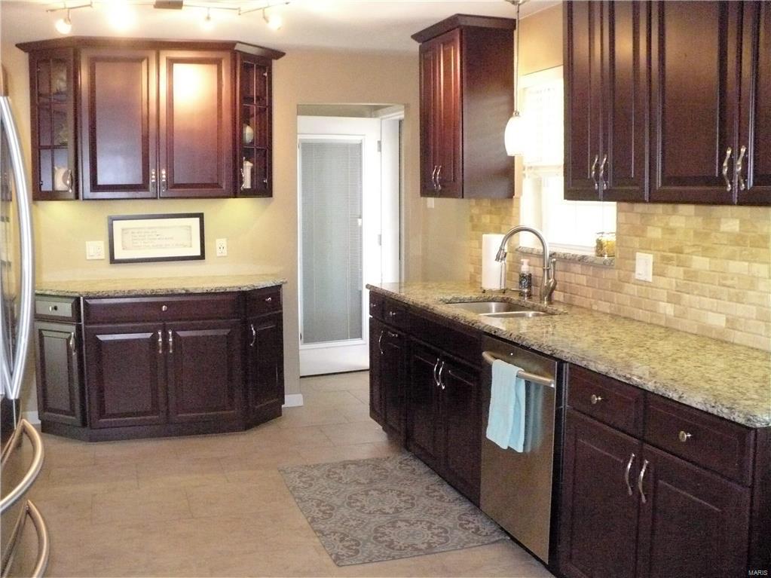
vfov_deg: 38.7
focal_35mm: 37
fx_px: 824
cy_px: 289
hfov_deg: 50.1
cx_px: 386
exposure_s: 1/40
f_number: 2.8
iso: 800
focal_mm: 6.1
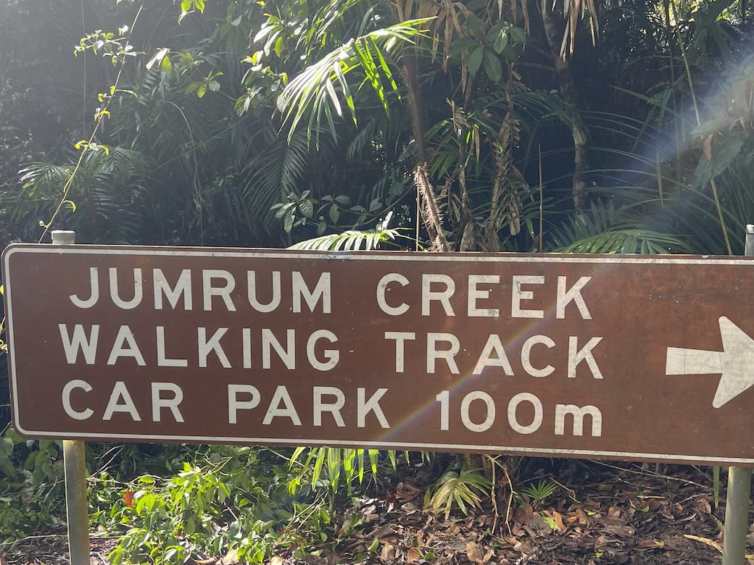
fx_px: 871
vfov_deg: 35.9
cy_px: 330
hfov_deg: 46.8
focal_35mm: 40
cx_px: 400
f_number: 1.5
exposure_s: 1/410
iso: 50
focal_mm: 5.7
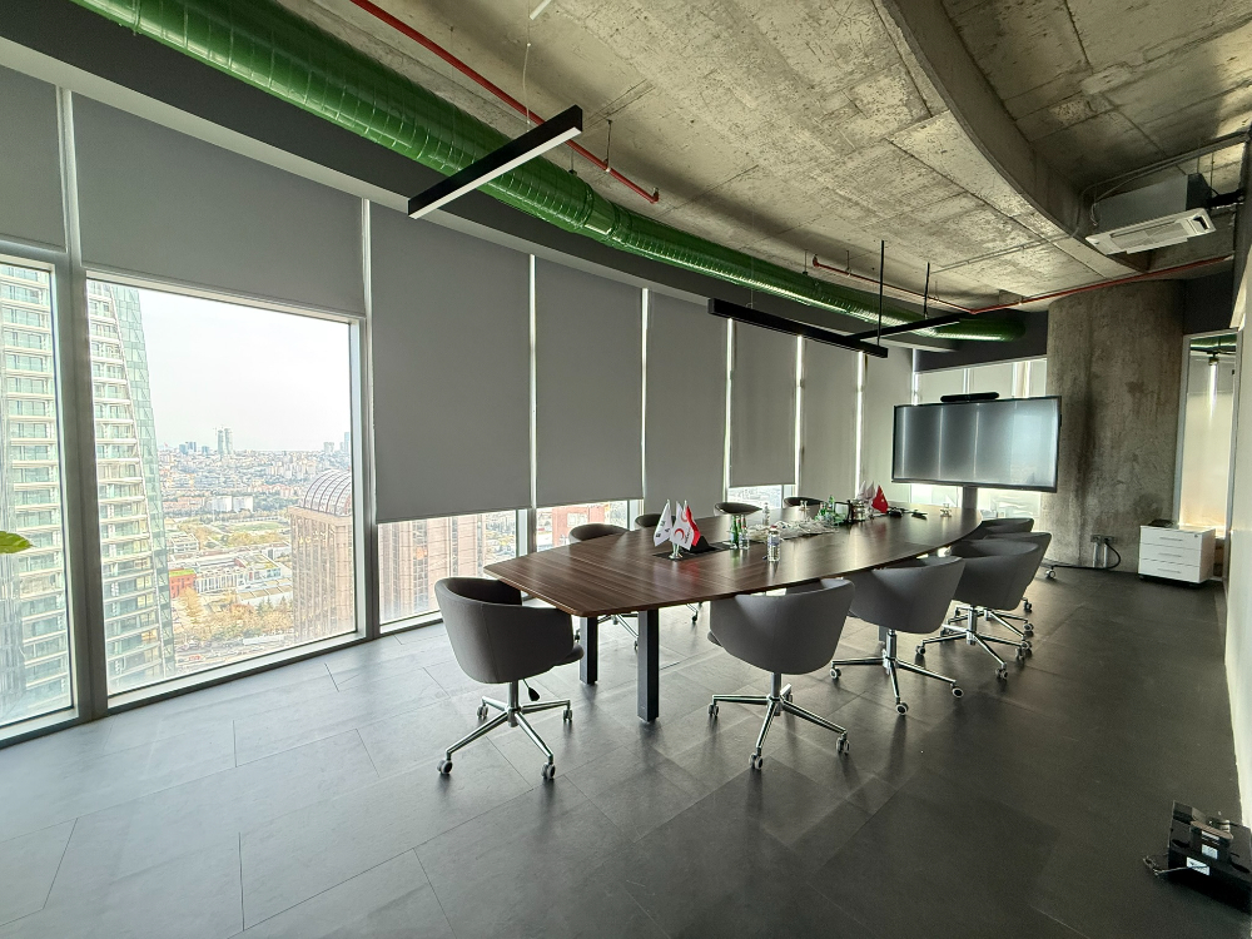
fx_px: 506
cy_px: 470
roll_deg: +0.5
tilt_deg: -2.0
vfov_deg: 85.7
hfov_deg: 102.1
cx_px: 626
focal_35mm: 14
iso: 320
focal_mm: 2.22
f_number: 2.2
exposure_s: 1/99
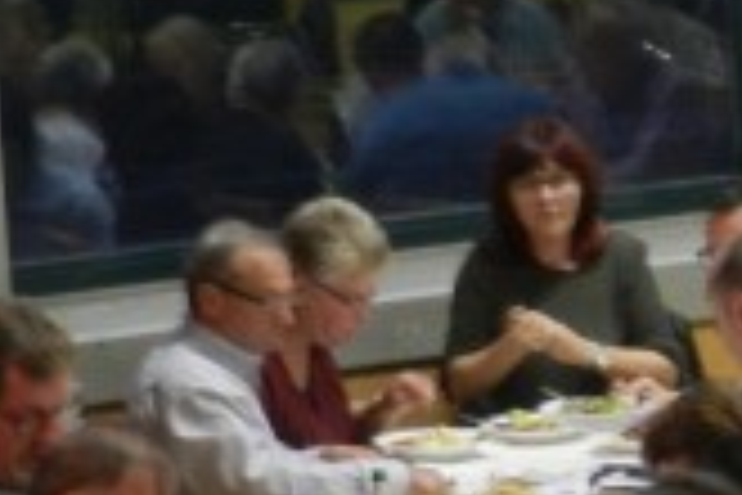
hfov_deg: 7.4
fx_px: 5647
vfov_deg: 5.0
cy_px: 868
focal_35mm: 274
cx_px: 1003
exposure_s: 1/8
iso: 400
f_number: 4.7
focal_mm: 12.1
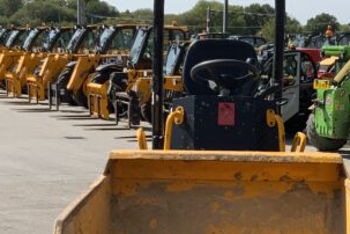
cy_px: 212
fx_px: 992
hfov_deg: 19.8
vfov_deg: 13.3
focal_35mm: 102
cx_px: 289
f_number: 1.8
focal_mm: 3
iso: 16
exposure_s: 1/2141
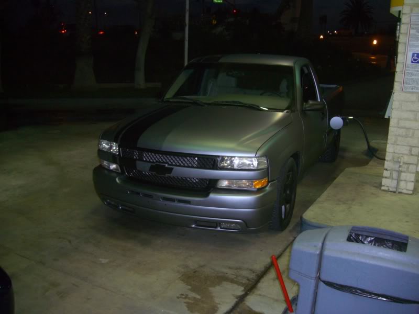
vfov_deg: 37.7
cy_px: 157
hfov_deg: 49.0
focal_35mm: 38
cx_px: 210
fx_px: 460
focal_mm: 7.9
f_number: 2.8
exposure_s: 1/60
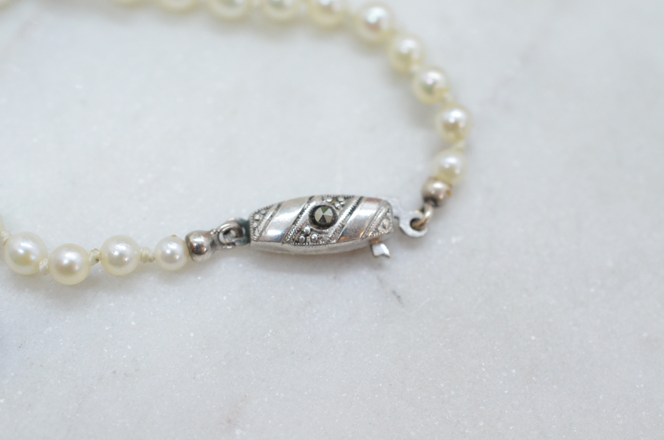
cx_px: 332
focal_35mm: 60
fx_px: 1104
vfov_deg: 22.5
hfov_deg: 33.5
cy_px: 220
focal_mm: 40
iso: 4000
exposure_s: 1/800
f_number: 6.3
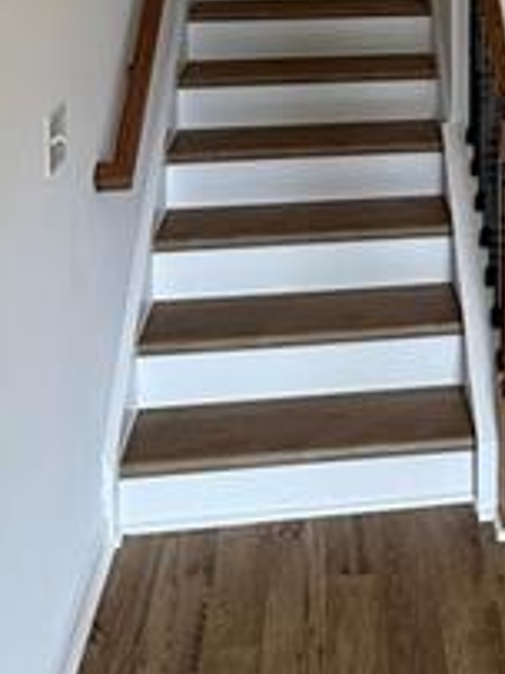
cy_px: -169
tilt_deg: +0.1
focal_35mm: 53
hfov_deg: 26.4
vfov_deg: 29.9
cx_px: 468
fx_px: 1032
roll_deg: -0.6
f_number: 2.2
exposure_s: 1/120
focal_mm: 2.22
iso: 160
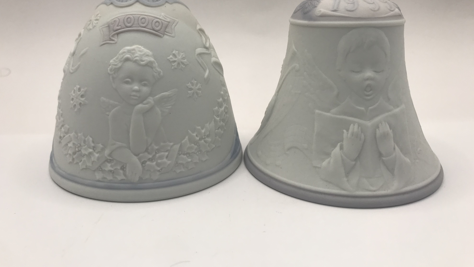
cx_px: 234
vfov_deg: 37.5
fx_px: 390
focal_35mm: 31
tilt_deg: -14.0
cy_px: 94
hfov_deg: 62.6
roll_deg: +0.0
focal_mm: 3.99
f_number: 1.8
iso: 20
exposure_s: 1/153
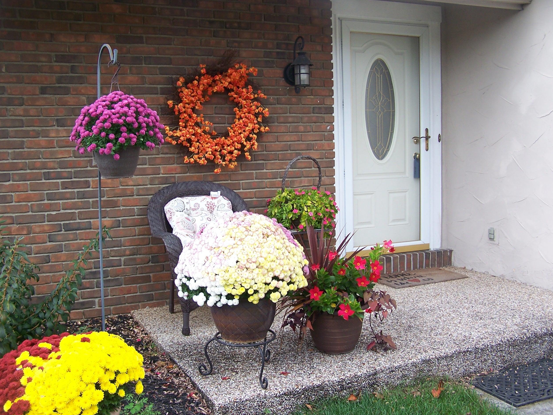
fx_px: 623
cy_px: 207
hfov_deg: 47.9
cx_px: 271
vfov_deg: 36.8
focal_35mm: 39
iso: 80
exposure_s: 1/160
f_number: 2.8
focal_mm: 6.3
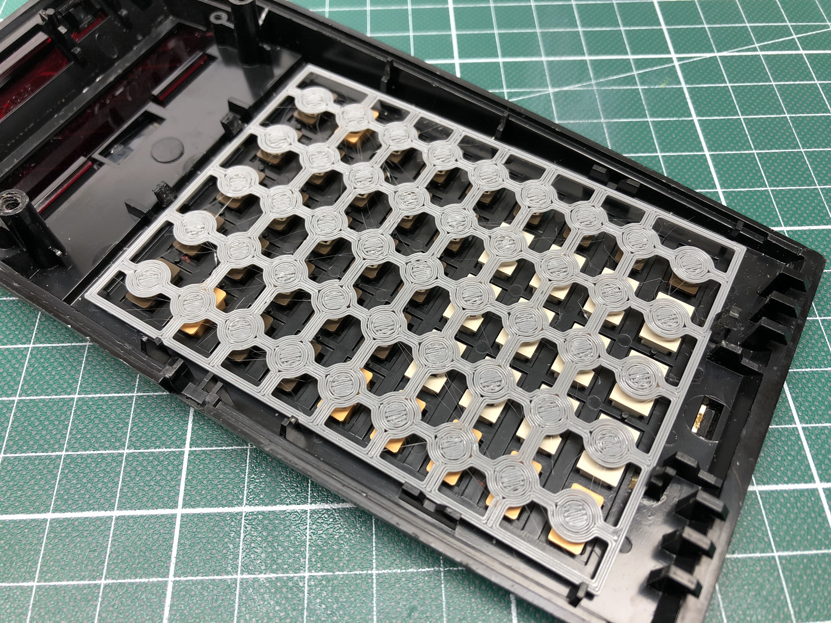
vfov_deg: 49.7
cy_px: 312
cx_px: 416
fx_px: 672
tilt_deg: -59.4
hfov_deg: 63.4
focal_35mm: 28
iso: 32
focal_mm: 3.99
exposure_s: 1/30
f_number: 1.8
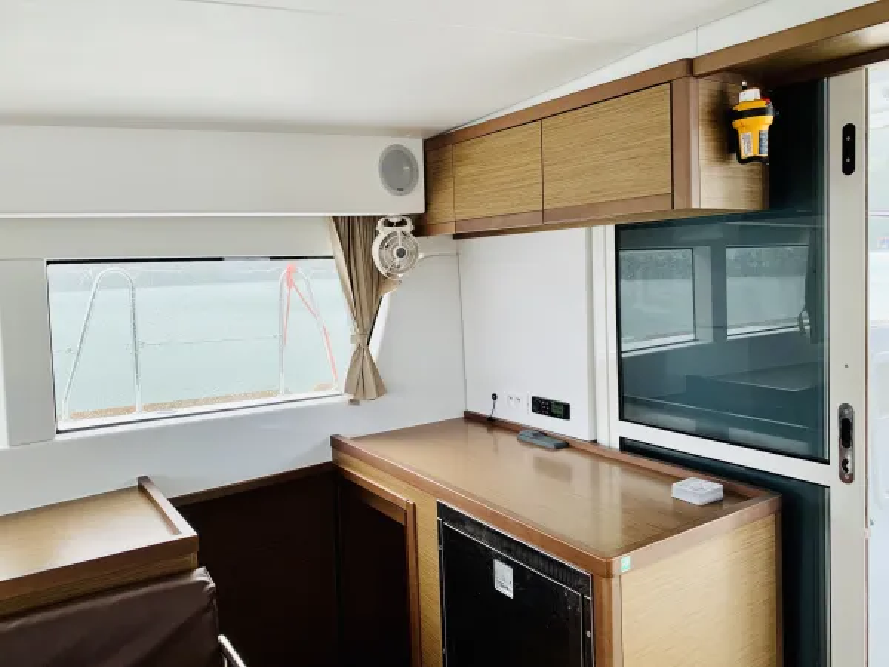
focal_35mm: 26
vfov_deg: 53.1
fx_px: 668
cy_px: 334
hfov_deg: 67.3
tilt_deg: -5.2
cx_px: 444
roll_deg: +3.5
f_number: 1.8
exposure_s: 1/121
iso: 64
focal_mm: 4.25
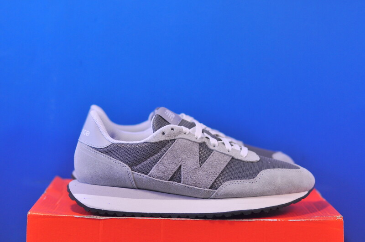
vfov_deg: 18.1
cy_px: 121
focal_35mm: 75
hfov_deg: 27.0
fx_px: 759
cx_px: 182
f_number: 2.5
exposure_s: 1/320
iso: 250
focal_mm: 50
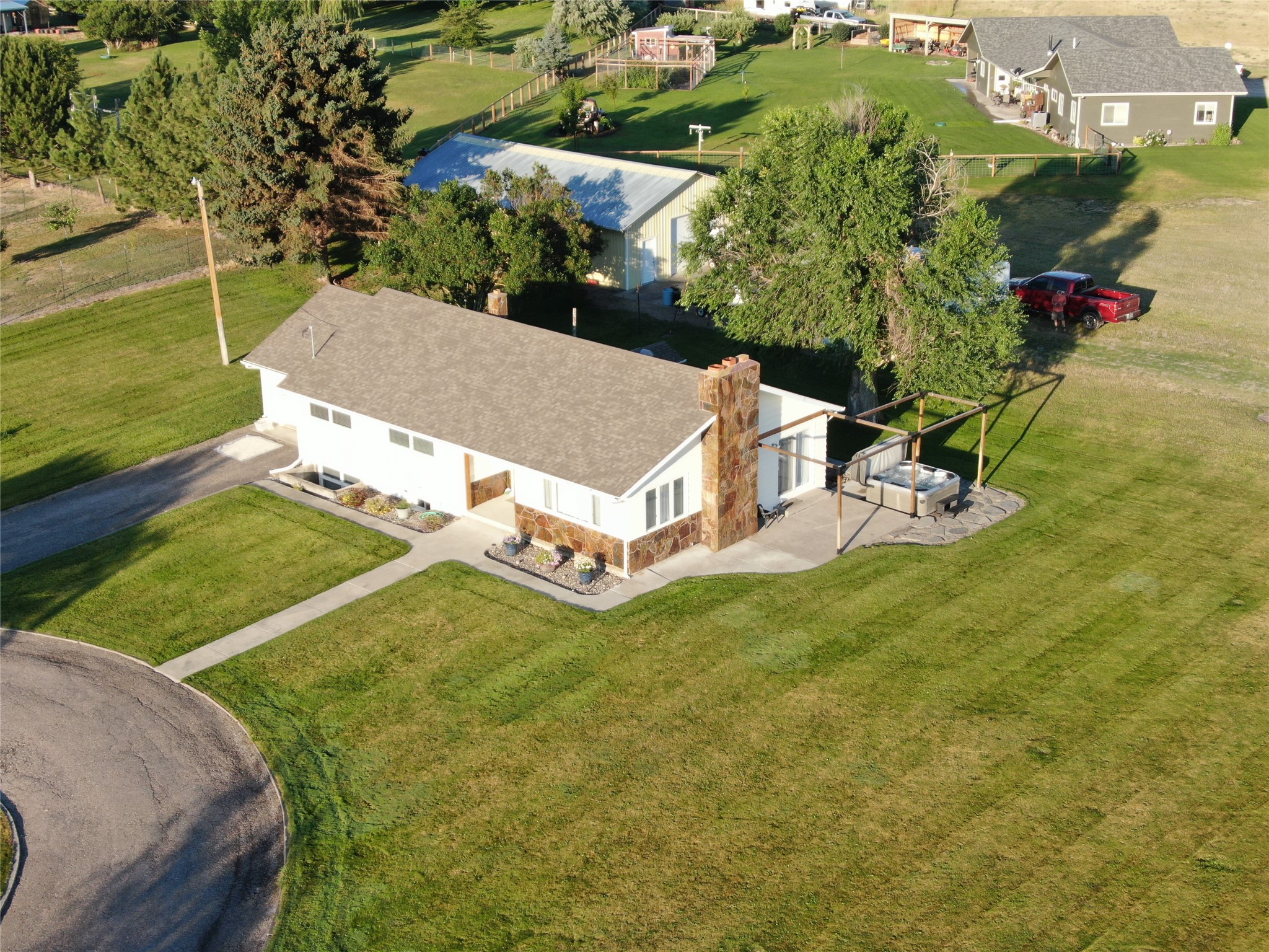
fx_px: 1760
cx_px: 634
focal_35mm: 48
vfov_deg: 30.3
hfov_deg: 39.7
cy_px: 476
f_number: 3.8
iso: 100
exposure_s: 1/240
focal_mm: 8.6
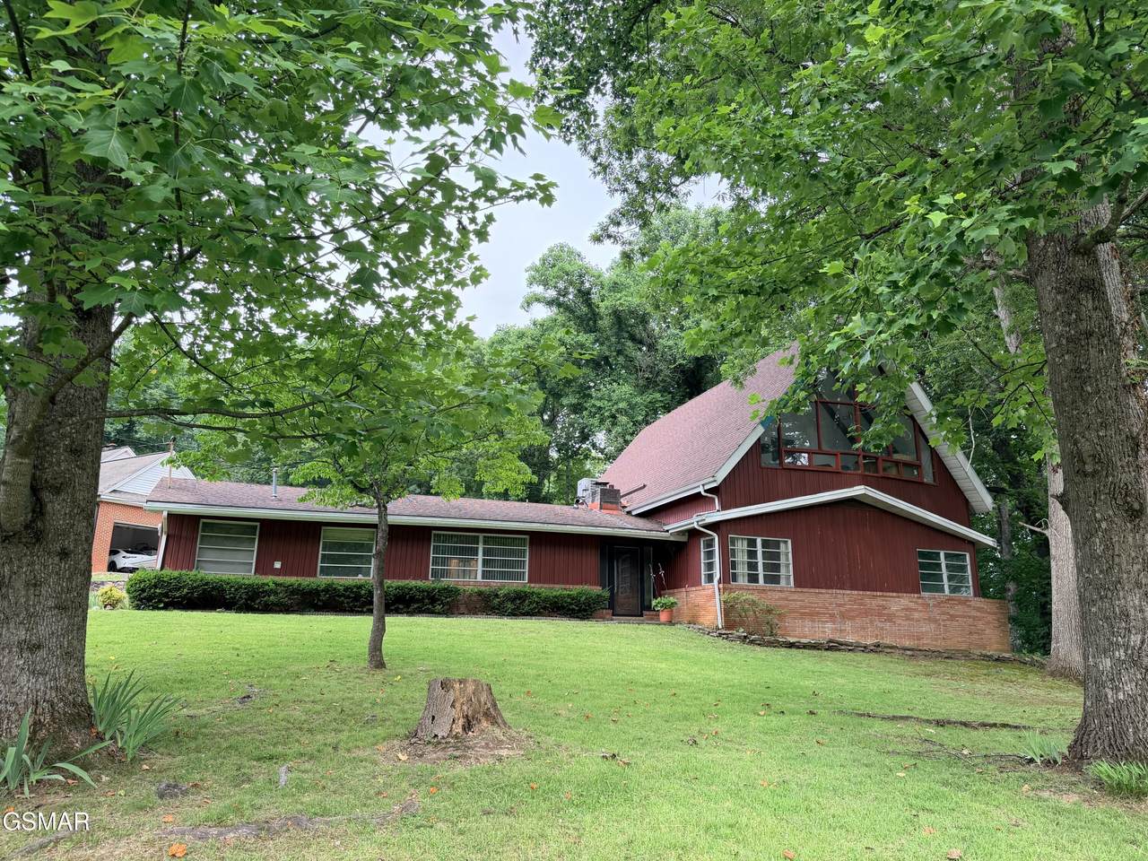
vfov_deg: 56.8
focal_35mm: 24
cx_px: 574
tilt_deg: +15.1
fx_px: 796
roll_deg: -0.3
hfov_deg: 71.6
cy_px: 430
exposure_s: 1/683
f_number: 1.78
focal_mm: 6.76
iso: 100
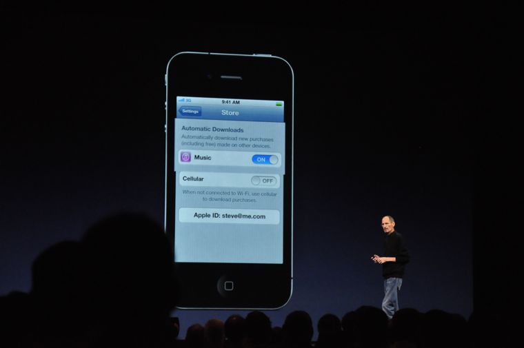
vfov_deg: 12.2
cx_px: 262
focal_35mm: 112
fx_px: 1636
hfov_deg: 18.2
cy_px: 174
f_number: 5.3
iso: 1600
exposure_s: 1/125
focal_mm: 75
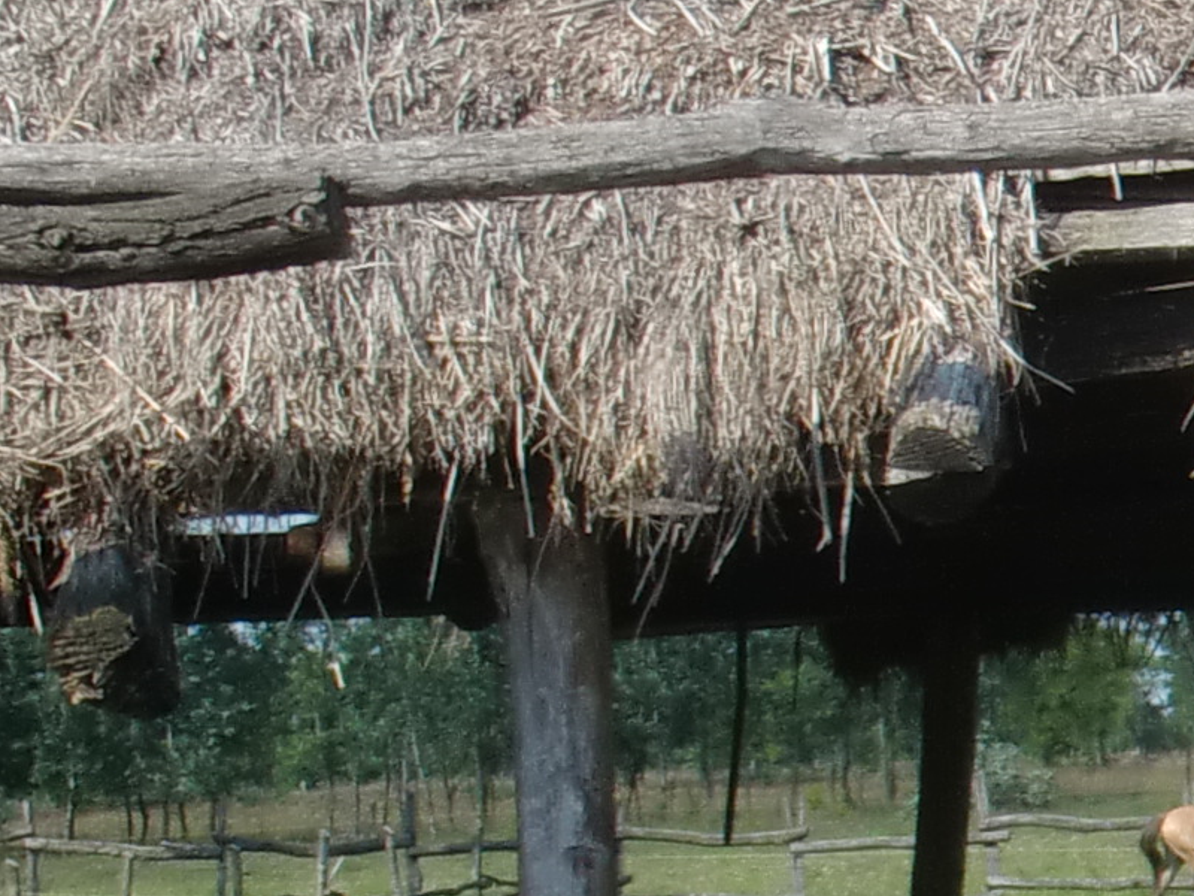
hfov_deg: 9.9
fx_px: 6554
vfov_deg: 7.8
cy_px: 980
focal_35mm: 190
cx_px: 2051
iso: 64
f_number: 3.9
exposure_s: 1/400
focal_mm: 6.66
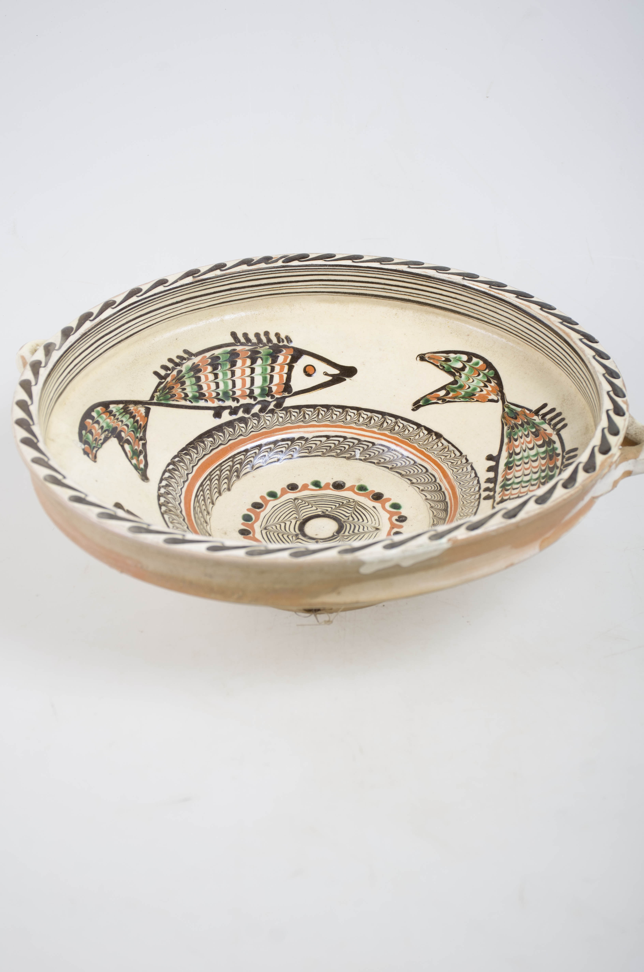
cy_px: 486
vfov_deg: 27.0
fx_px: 2021
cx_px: 322
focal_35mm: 75
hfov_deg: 18.1
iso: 100
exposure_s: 1/160
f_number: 7.1
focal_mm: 50
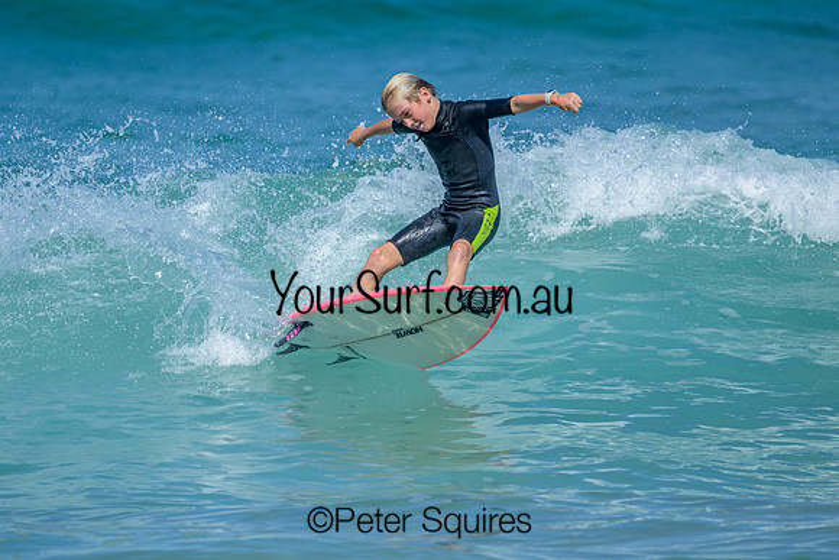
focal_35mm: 1100
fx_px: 25641
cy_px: 335
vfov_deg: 1.3
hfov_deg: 1.9
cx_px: 303
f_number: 6.3
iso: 280
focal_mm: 800
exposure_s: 1/2500
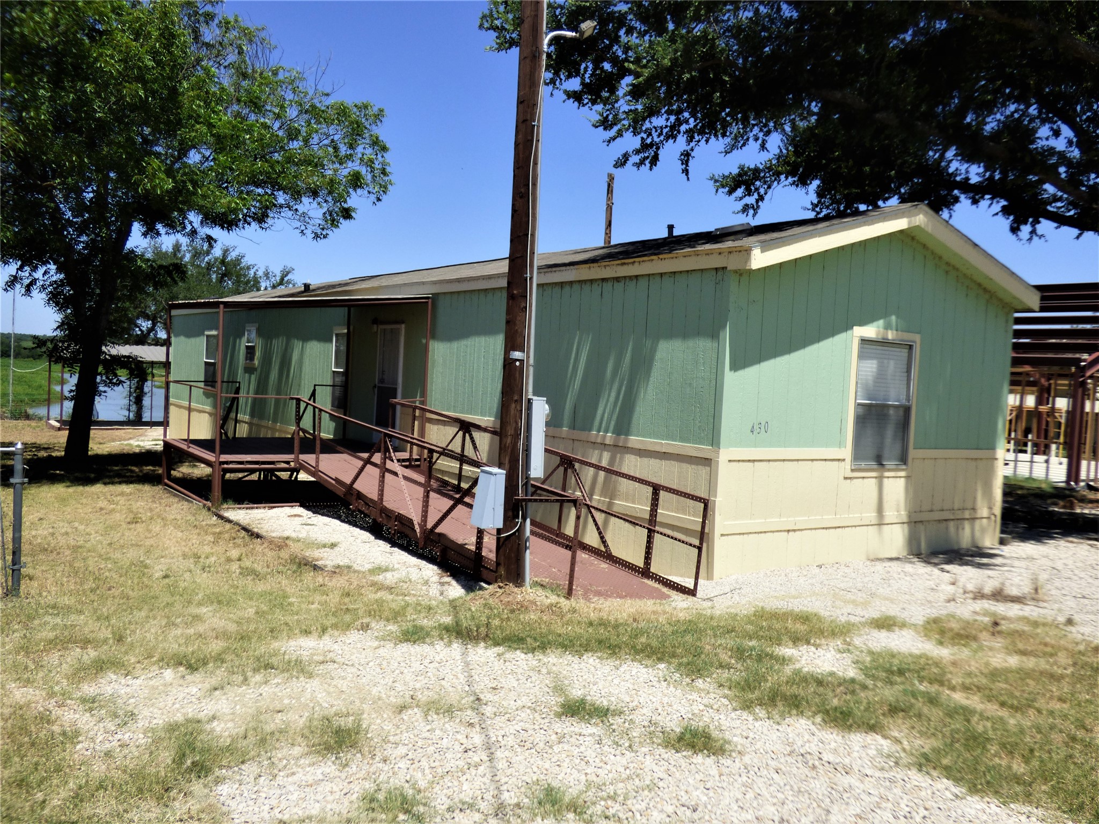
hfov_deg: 60.0
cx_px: 550
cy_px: 412
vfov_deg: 46.8
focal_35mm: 30
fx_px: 952
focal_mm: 5.29
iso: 100
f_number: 3.3
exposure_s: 1/1300
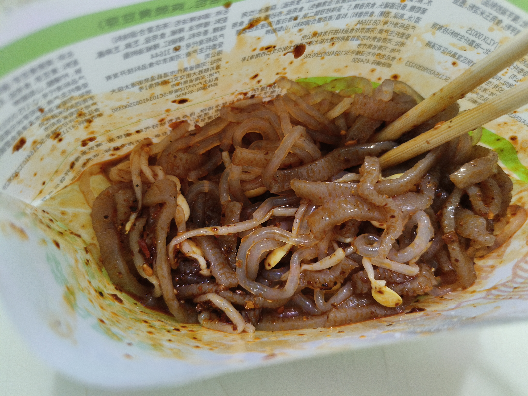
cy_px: 198
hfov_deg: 73.9
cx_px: 264
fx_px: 351
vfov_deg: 58.9
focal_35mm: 23
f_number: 1.88
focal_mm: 5.56
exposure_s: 1/33.3
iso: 1420
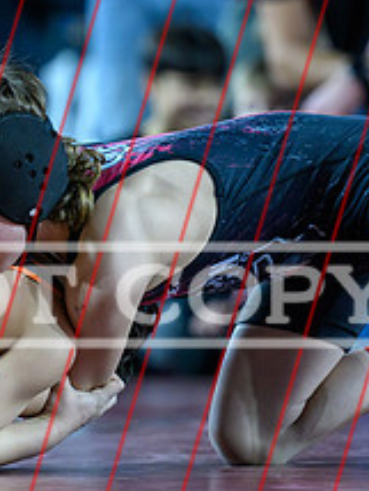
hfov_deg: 3.8
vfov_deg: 5.1
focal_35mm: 389
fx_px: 5518
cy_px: 311
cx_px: 34
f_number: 2.8
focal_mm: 145
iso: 2500
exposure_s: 1/640
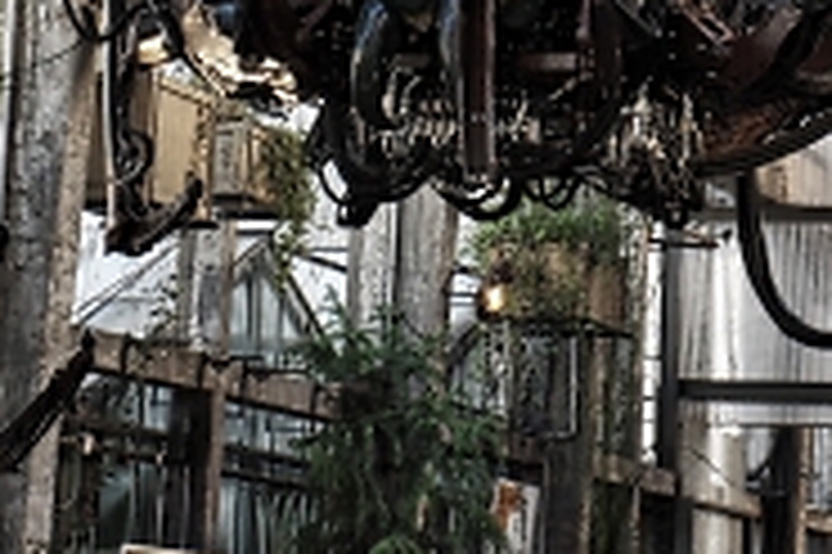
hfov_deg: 12.9
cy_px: -180
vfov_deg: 8.5
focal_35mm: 159
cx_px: 445
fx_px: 3671
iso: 400
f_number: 8
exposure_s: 1/60
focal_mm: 33
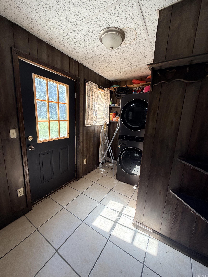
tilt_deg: -11.1
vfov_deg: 102.1
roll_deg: -1.9
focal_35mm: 14
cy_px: 138
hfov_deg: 85.7
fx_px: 112
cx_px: 104
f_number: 2.2
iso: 64
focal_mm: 2.22
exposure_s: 1/121
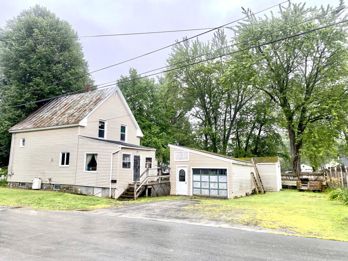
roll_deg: -1.3
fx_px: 261
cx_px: 174
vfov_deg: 53.1
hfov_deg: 67.3
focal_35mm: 26
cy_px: 130
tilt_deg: +9.9
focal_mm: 4.25
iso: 32
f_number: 1.8
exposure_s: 1/449
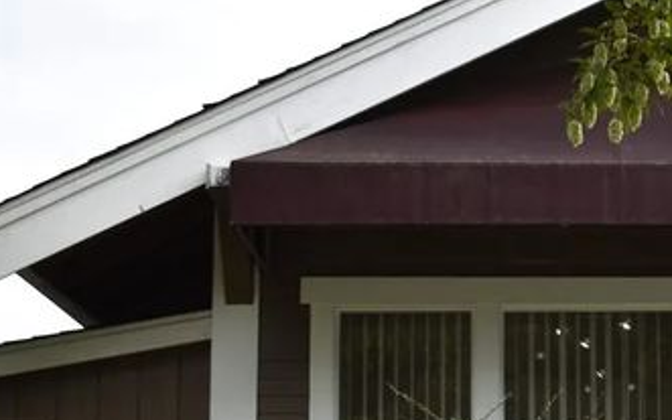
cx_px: 964
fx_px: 2337
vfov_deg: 10.2
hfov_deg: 15.3
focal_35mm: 128
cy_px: 361
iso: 100
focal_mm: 27
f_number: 5
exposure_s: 1/200
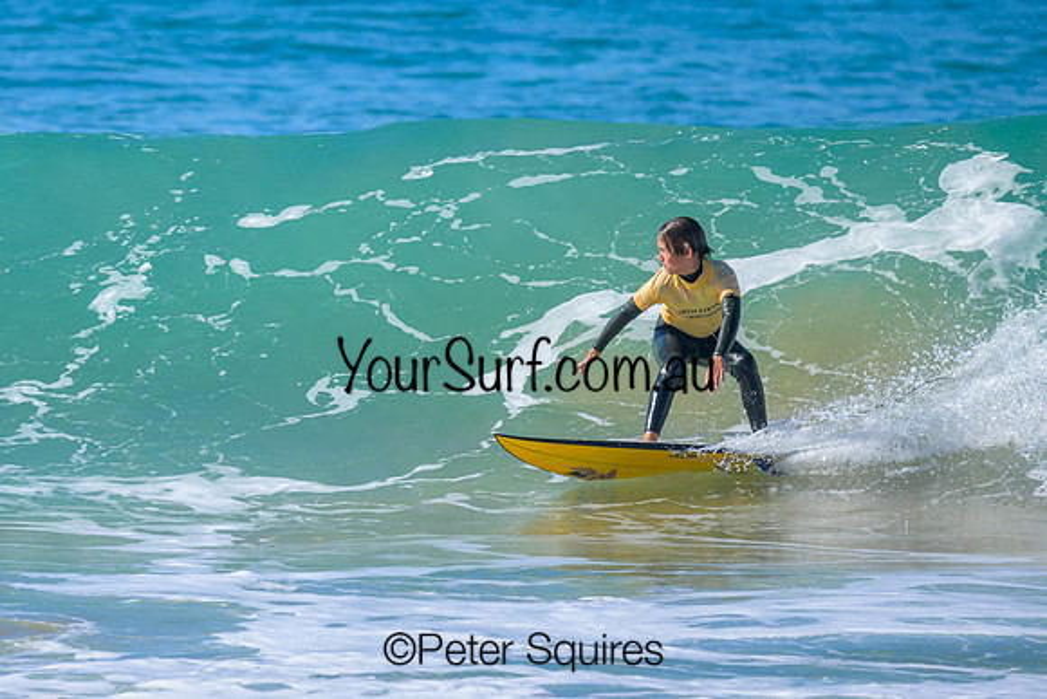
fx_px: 31951
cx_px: 425
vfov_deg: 1.3
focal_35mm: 1098
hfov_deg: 1.9
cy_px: 219
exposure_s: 1/2000
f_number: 6.3
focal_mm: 800
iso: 450
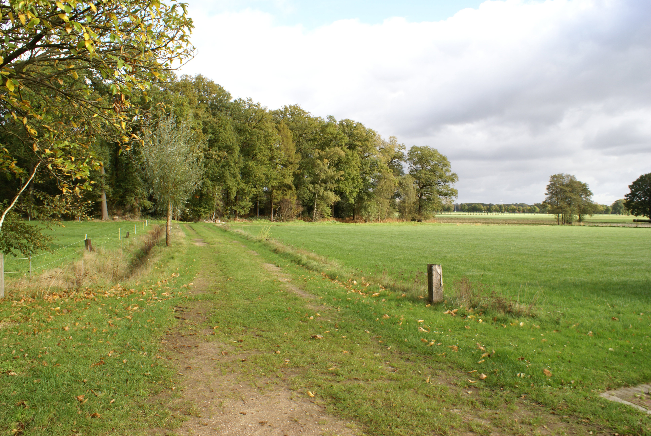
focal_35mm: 27
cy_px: 218
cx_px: 326
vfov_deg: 48.0
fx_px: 489
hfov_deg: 67.3
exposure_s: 1/80
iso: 100
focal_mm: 18
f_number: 9
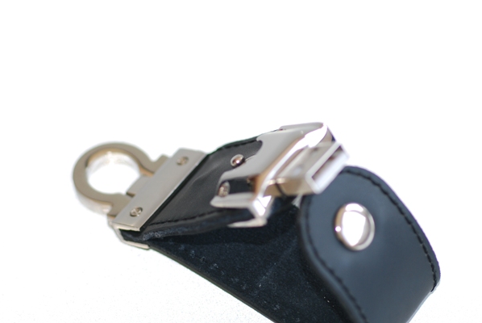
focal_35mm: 170
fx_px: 2278
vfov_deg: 8.1
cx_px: 286
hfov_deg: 12.1
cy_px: 212
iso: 100
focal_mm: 70
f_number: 2.8
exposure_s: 1/60
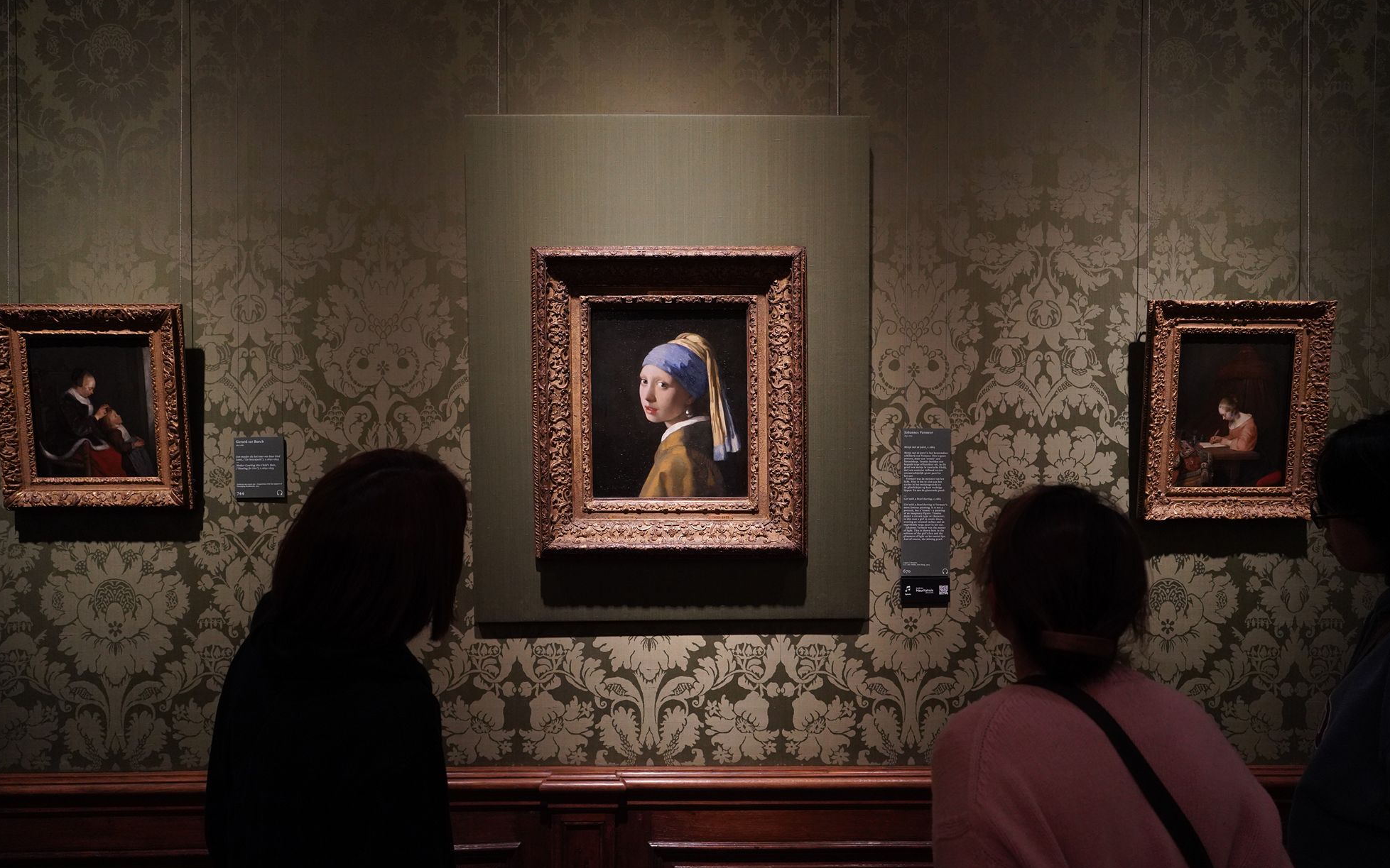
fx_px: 947
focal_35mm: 25
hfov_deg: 72.5
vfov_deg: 49.2
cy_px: 470
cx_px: 683
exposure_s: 1/80
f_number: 4
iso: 3200
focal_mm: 24
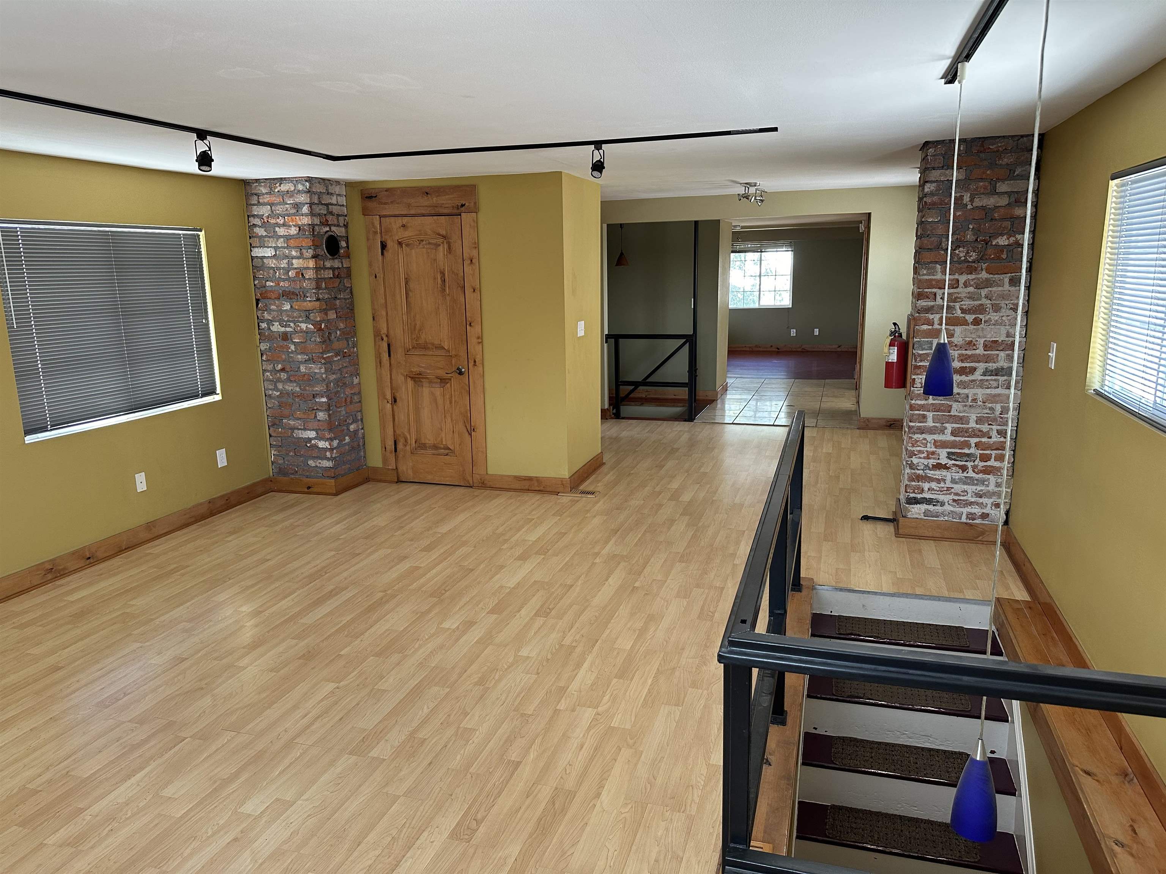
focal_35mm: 24
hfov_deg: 71.6
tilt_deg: -10.4
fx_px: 808
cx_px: 583
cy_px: 437
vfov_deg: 56.8
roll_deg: +1.2
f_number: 1.78
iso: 160
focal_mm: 6.86
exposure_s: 1/121
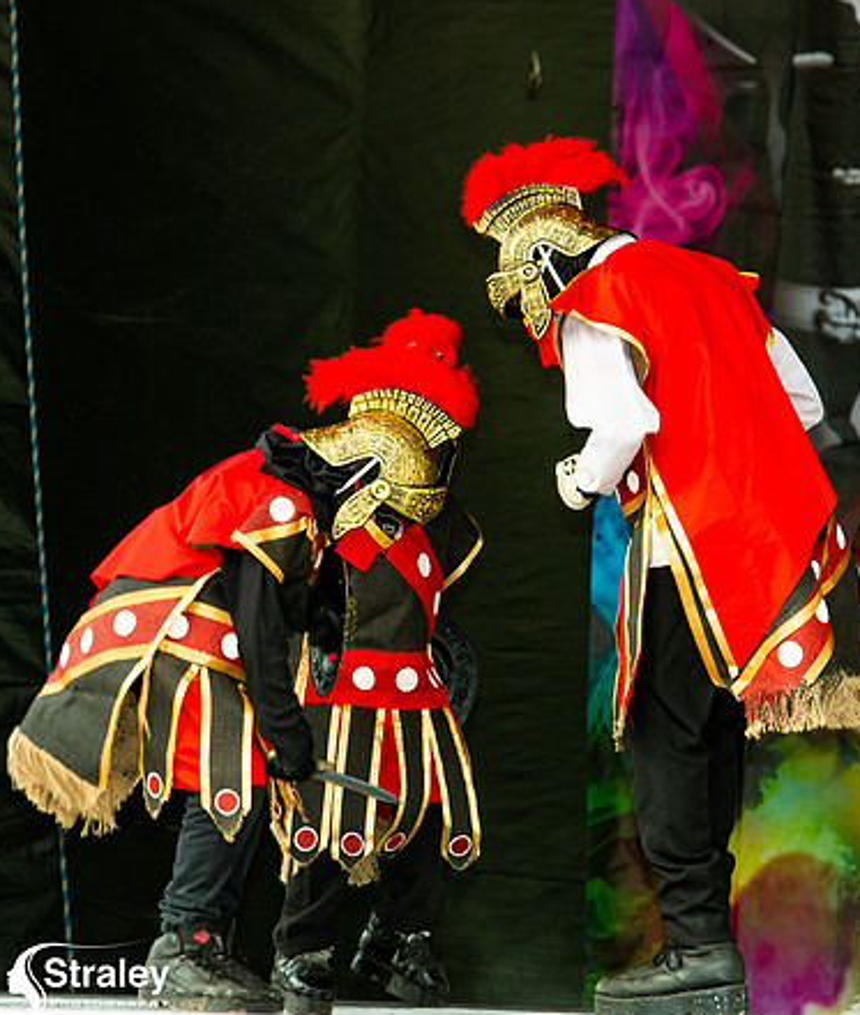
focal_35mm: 380
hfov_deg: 4.2
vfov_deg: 5.0
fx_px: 11680
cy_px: 331
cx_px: 277
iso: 160
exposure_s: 1/200
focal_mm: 180
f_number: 5.6
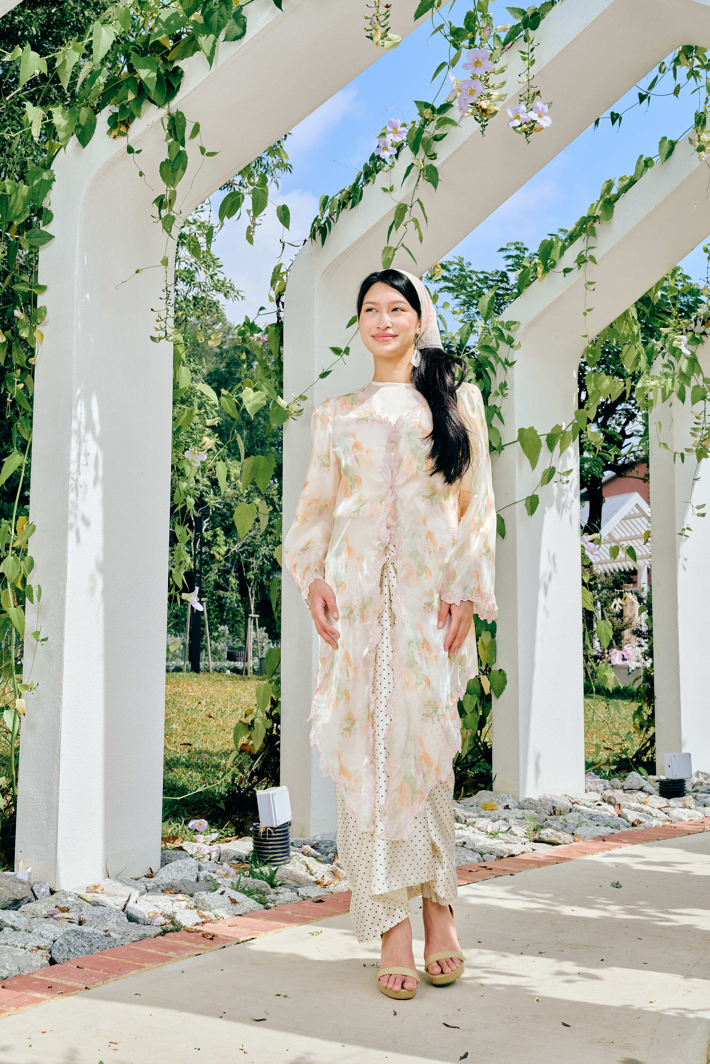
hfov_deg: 30.5
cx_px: 355
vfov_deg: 44.5
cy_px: 532
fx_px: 1302
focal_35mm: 44
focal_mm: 44
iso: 125
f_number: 10
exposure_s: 1/125
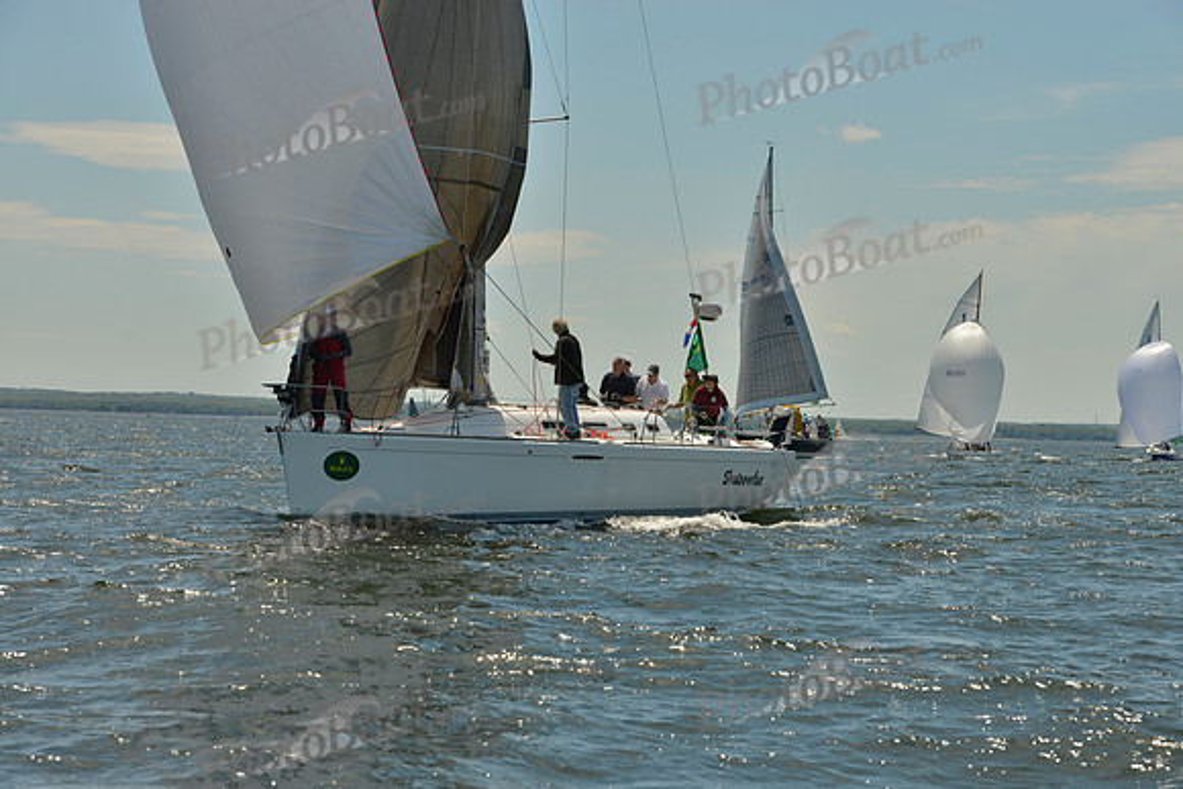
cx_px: 592
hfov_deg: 20.4
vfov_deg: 13.7
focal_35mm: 100
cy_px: 394
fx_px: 3287
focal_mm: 100
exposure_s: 1/1600
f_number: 10
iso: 280
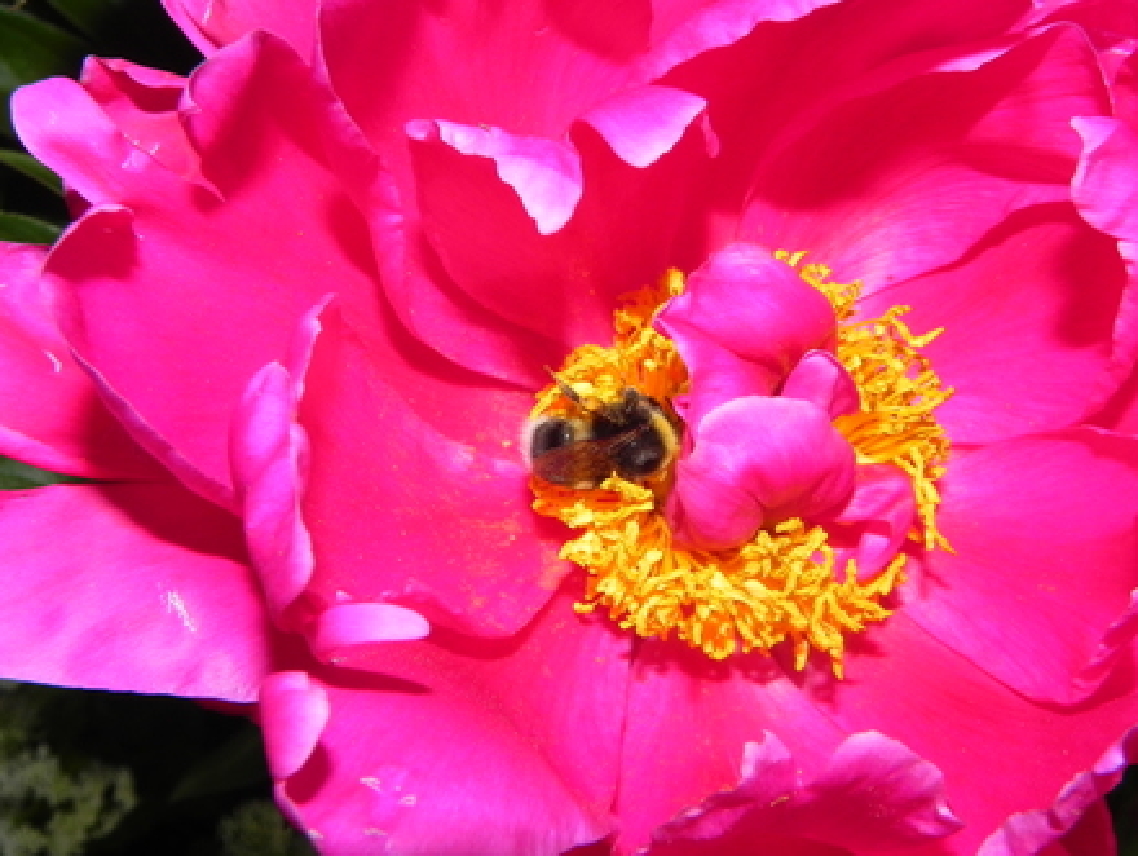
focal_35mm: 47
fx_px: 1547
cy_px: 434
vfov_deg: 30.9
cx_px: 572
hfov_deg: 40.4
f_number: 6.3
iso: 160
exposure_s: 1/2000
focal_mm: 8.2
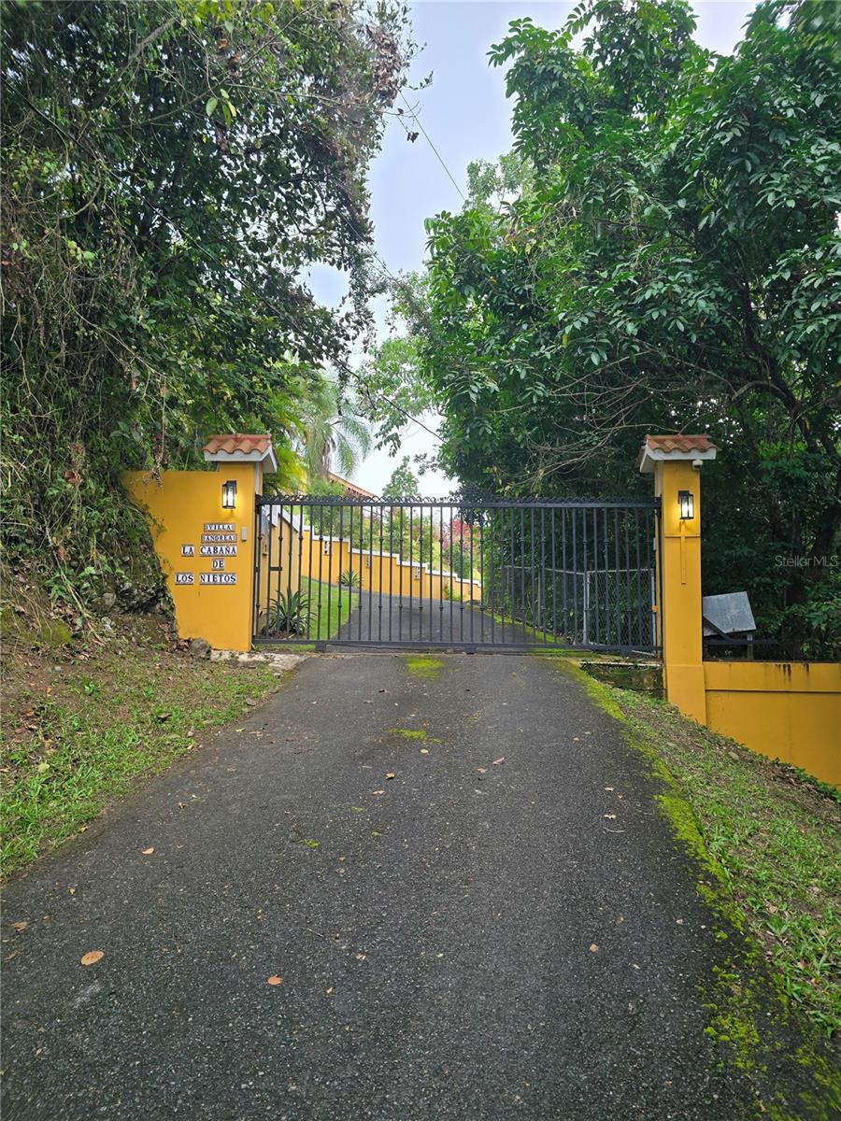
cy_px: 560
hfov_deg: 58.9
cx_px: 420
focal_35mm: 23
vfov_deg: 73.9
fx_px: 745
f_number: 1.7
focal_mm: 6.3
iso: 40
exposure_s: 1/180
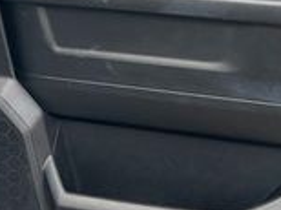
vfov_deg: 14.1
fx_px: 811
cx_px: 62
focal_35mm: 100
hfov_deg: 19.5
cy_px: -79
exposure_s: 1/473
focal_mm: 6.86
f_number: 1.78
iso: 80
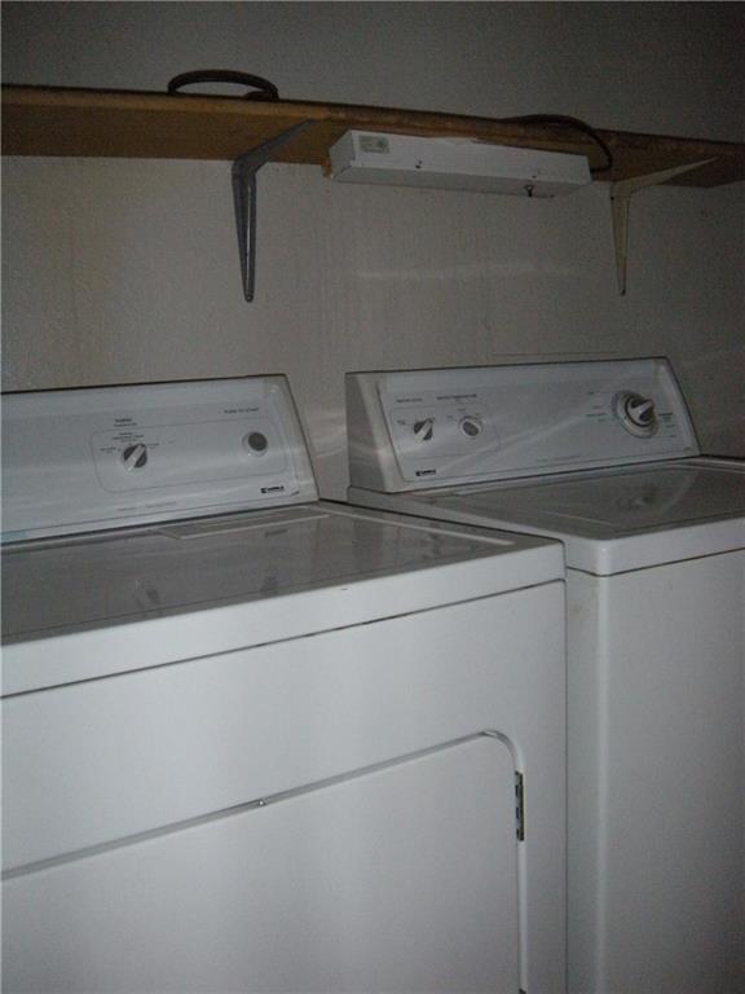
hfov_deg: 40.7
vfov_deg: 52.6
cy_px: 497
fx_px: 1004
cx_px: 372
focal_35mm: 35
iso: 400
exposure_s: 1/60
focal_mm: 5.9
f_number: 3.8
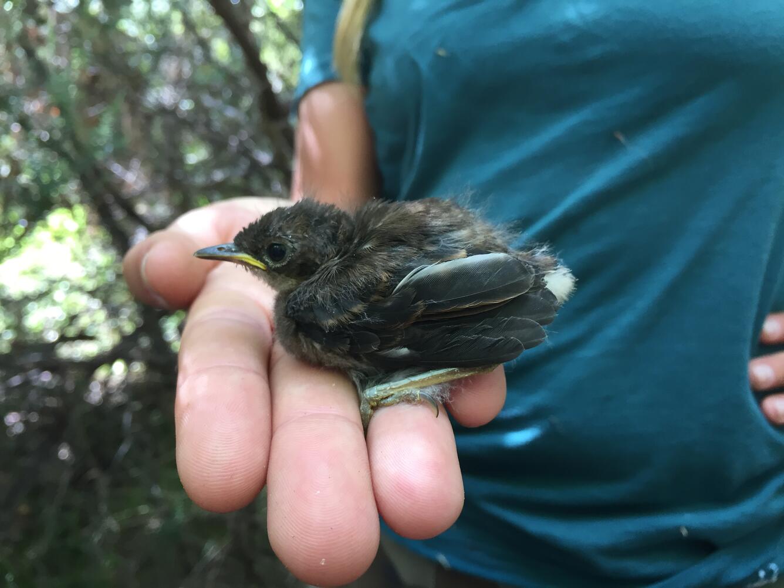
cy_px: 294
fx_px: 657
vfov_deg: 48.2
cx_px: 392
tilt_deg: -10.4
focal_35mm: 29
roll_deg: -2.6
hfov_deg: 61.7
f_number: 2.2
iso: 32
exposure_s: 1/30
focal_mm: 4.15
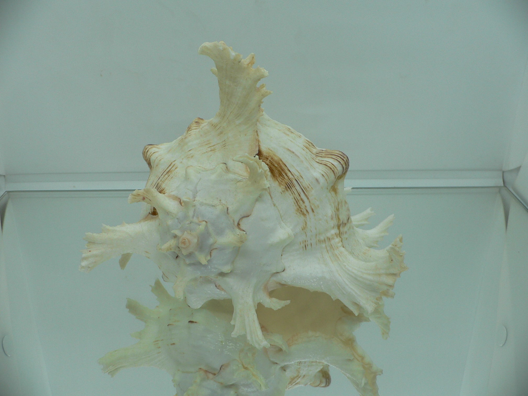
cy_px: 198
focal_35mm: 35
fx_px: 534
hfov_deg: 52.6
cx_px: 264
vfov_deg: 40.7
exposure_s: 1/60
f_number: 2.8
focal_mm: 4.6
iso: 80
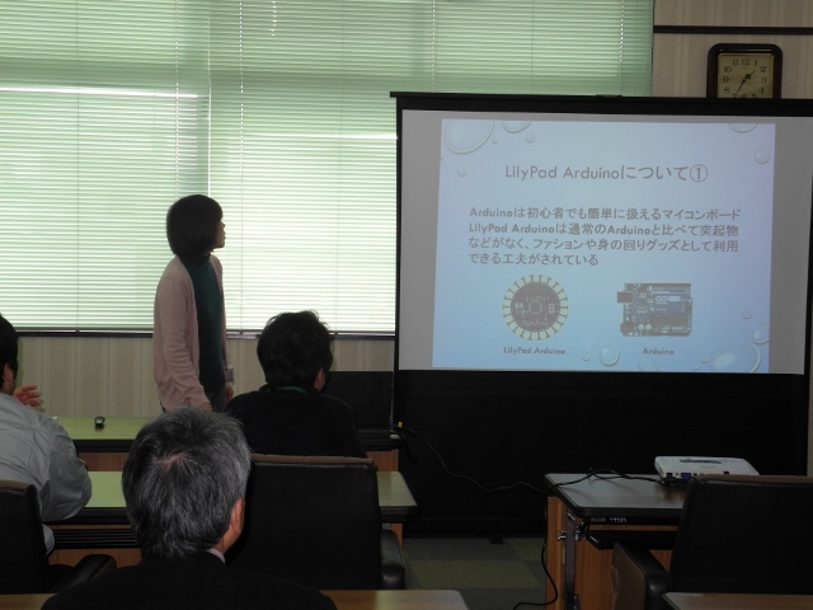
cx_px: 406
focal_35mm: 68
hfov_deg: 28.6
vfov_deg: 21.6
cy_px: 305
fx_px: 1597
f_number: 4
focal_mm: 14.5
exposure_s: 1/100
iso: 140
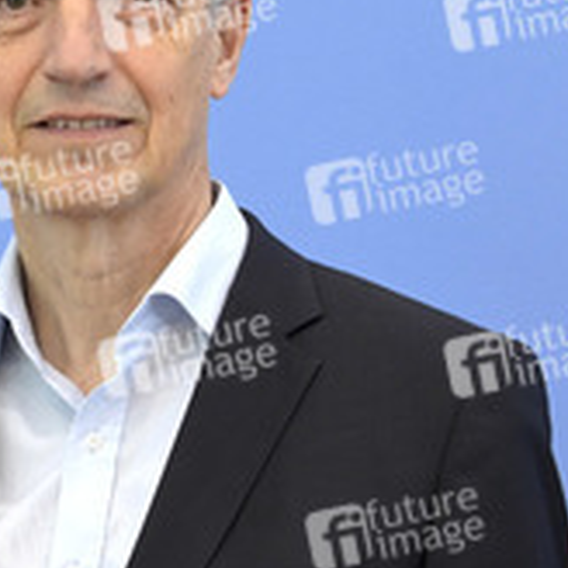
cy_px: 270
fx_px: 3026
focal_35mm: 163
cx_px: 95
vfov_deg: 10.7
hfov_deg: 10.7
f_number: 5.6
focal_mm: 70
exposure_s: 1/500
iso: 4000
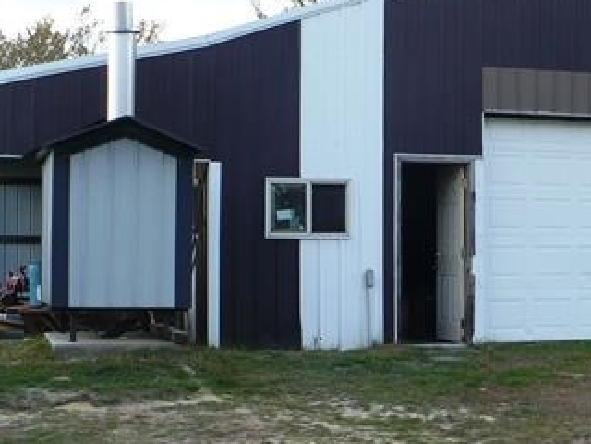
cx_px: 482
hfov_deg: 25.8
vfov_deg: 19.8
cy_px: 300
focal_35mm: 74
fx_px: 1263
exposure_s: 1/250
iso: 100
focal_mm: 6.1
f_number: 2.8
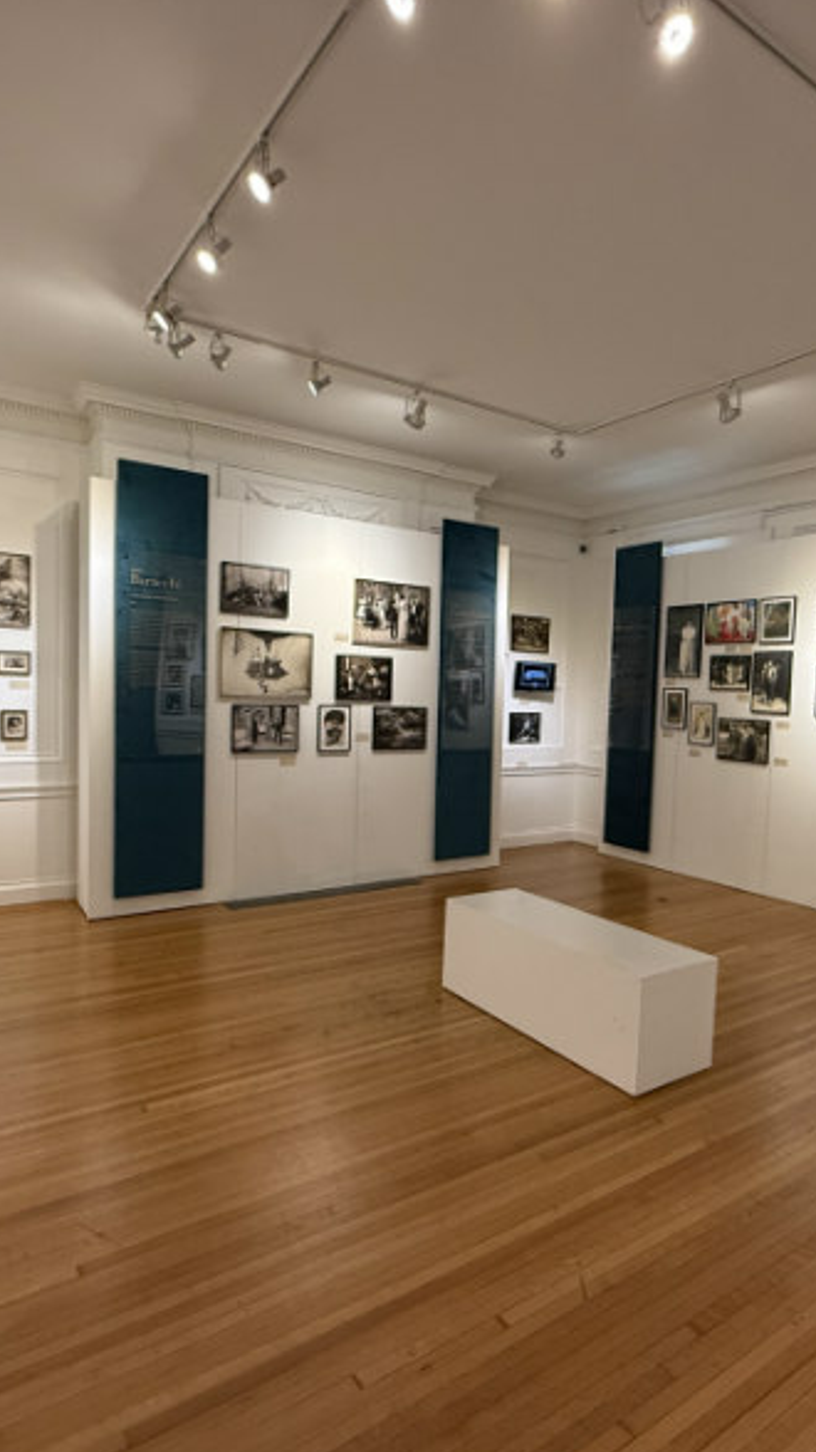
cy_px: 735
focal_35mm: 21
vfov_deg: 83.8
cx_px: 504
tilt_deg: -3.1
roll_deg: -1.7
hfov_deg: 53.1
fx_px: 808
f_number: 2.2
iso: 320
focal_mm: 2.22
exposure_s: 1/120
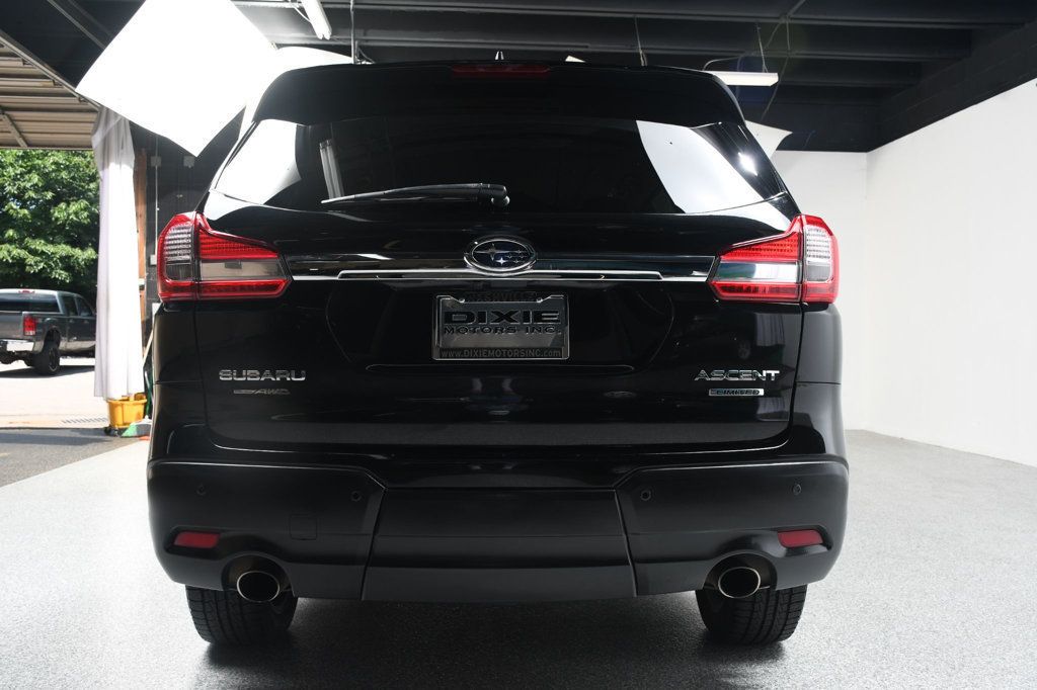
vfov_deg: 38.9
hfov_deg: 55.8
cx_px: 518
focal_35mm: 34
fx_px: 979
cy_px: 345
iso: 100
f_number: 6.3
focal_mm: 23
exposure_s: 1/160
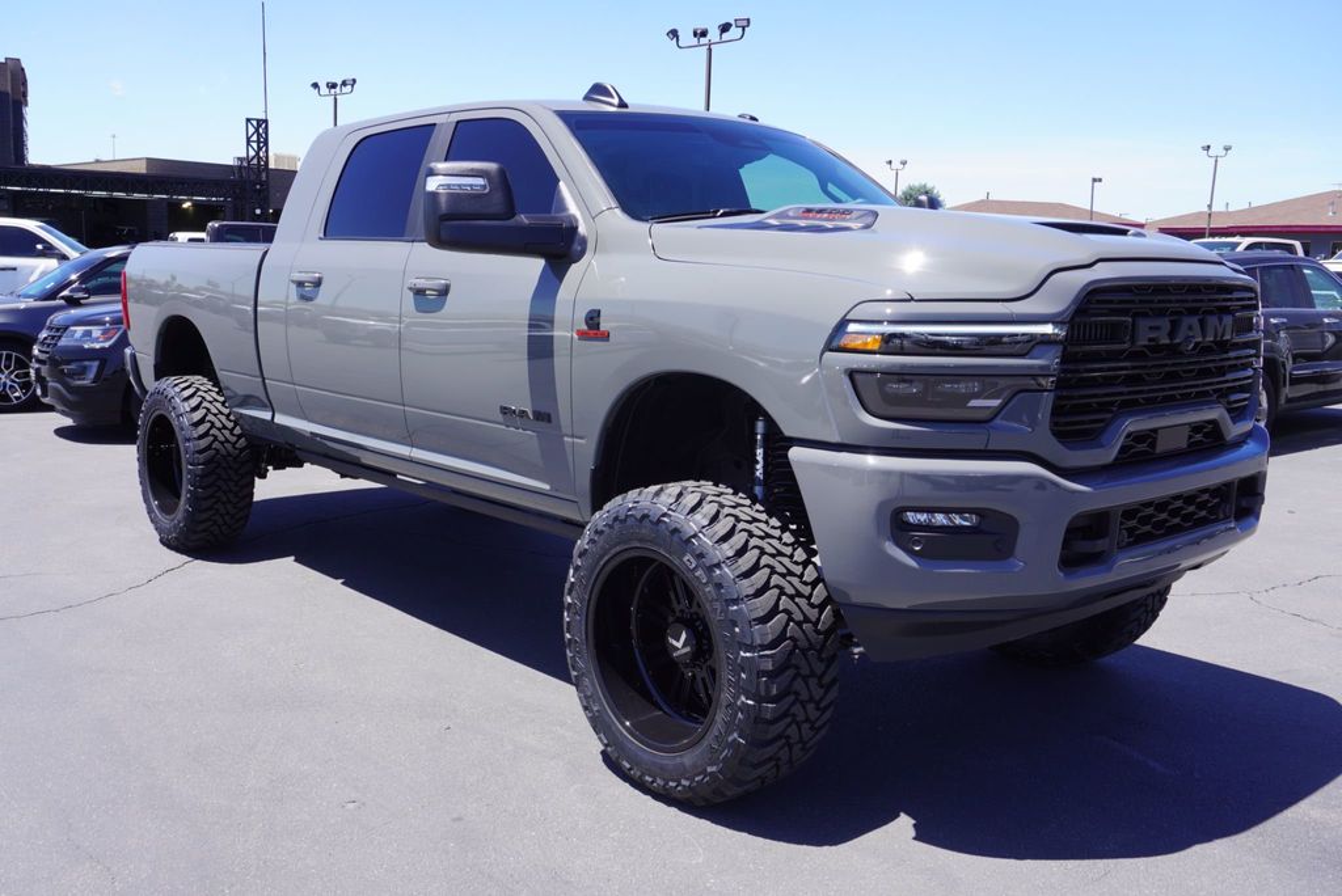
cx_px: 671
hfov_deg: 57.2
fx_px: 1231
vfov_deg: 40.0
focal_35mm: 33
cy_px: 448
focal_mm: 22
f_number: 8
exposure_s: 1/125
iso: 100
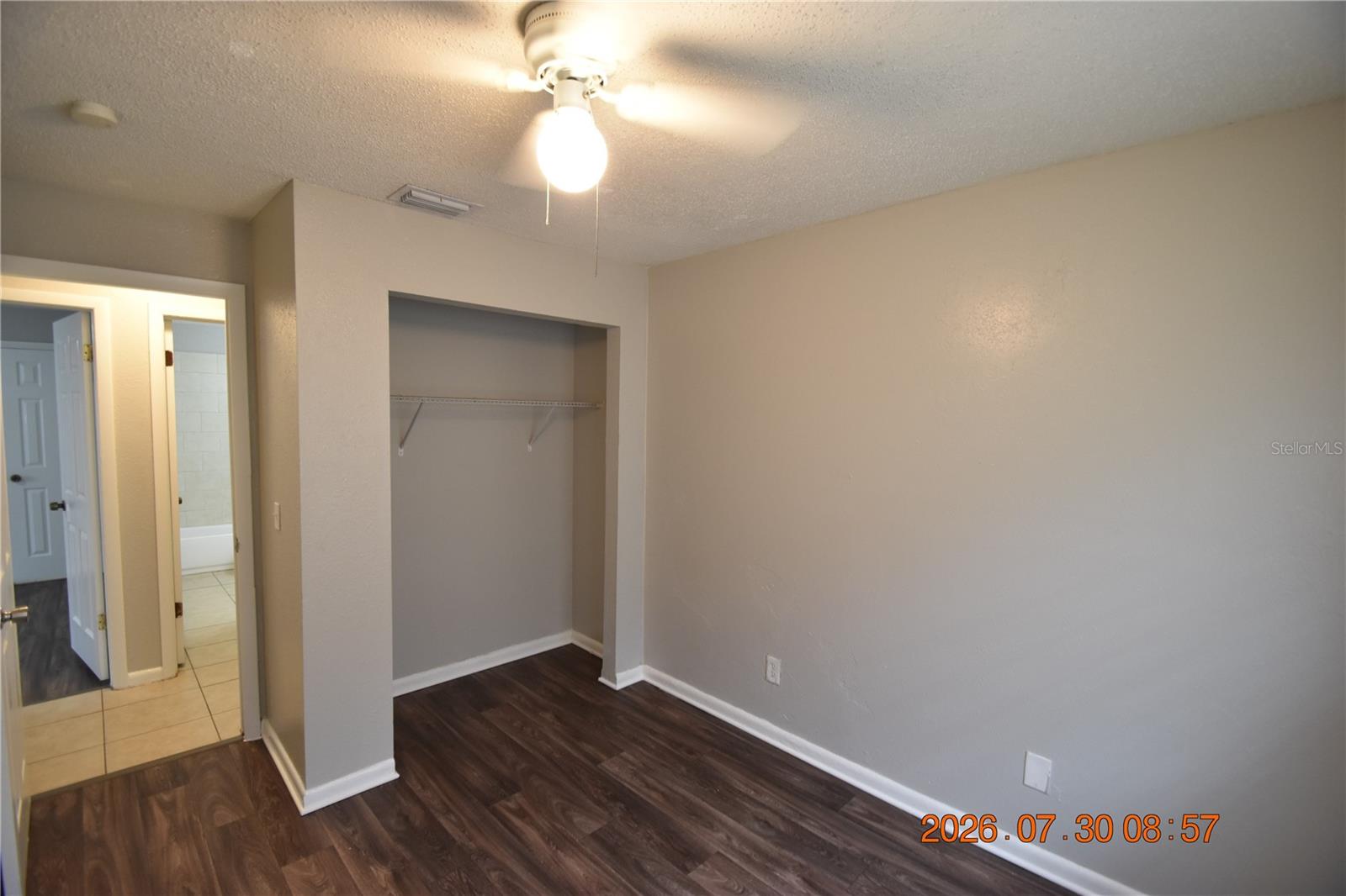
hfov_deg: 100.4
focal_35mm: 15
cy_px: 448
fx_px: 561
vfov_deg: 77.3
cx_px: 673
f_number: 3.5
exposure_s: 1/30
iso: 800
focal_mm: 10
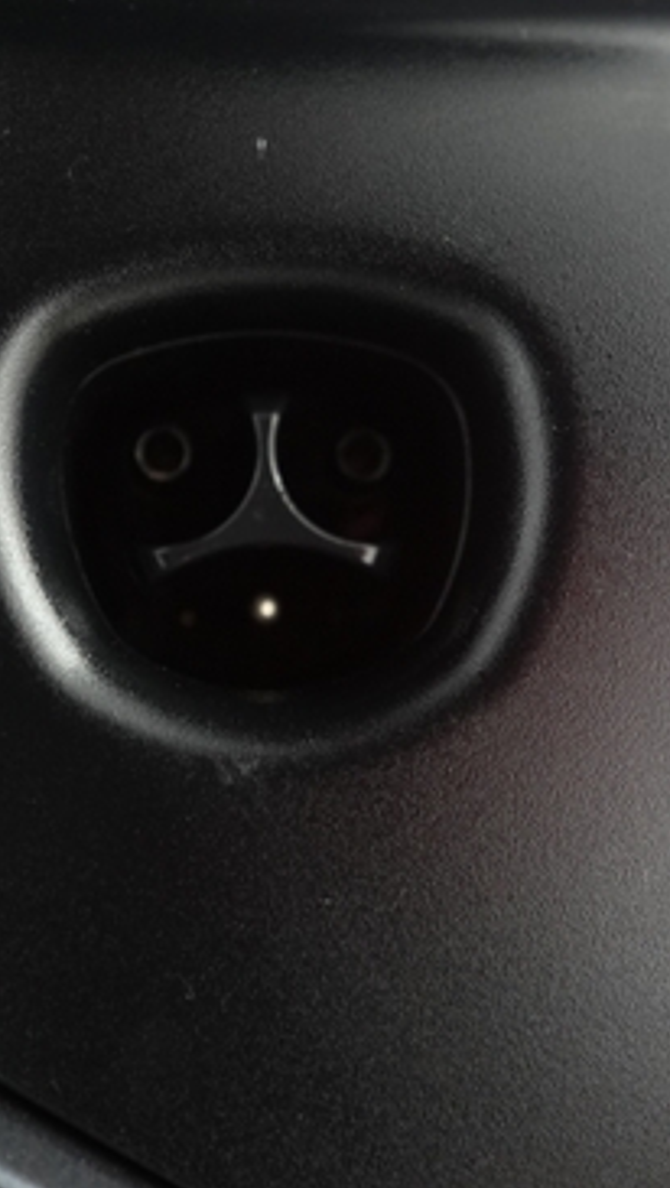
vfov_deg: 46.3
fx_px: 1386
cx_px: 309
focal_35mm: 44
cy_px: 527
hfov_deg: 27.2
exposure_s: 1/60
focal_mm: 24
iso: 3200
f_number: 2.8
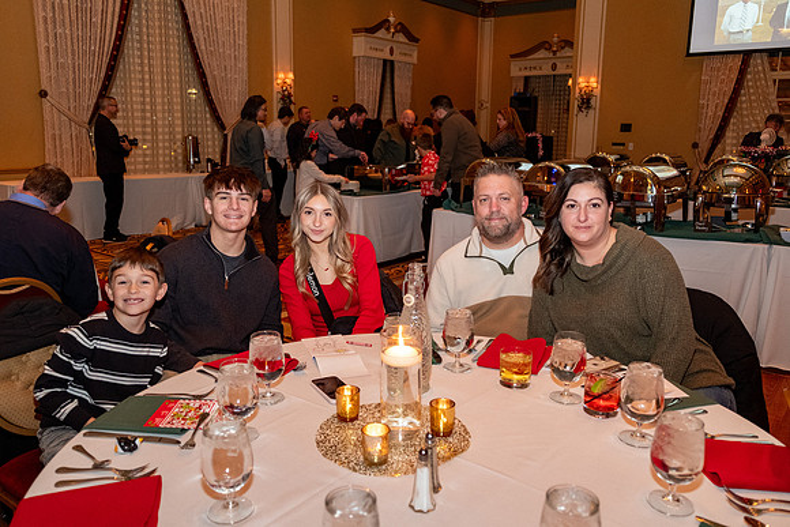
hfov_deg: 67.4
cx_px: 395
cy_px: 264
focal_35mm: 27
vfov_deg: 48.0
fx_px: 593
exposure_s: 1/125
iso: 2500
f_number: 2.8
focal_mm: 18
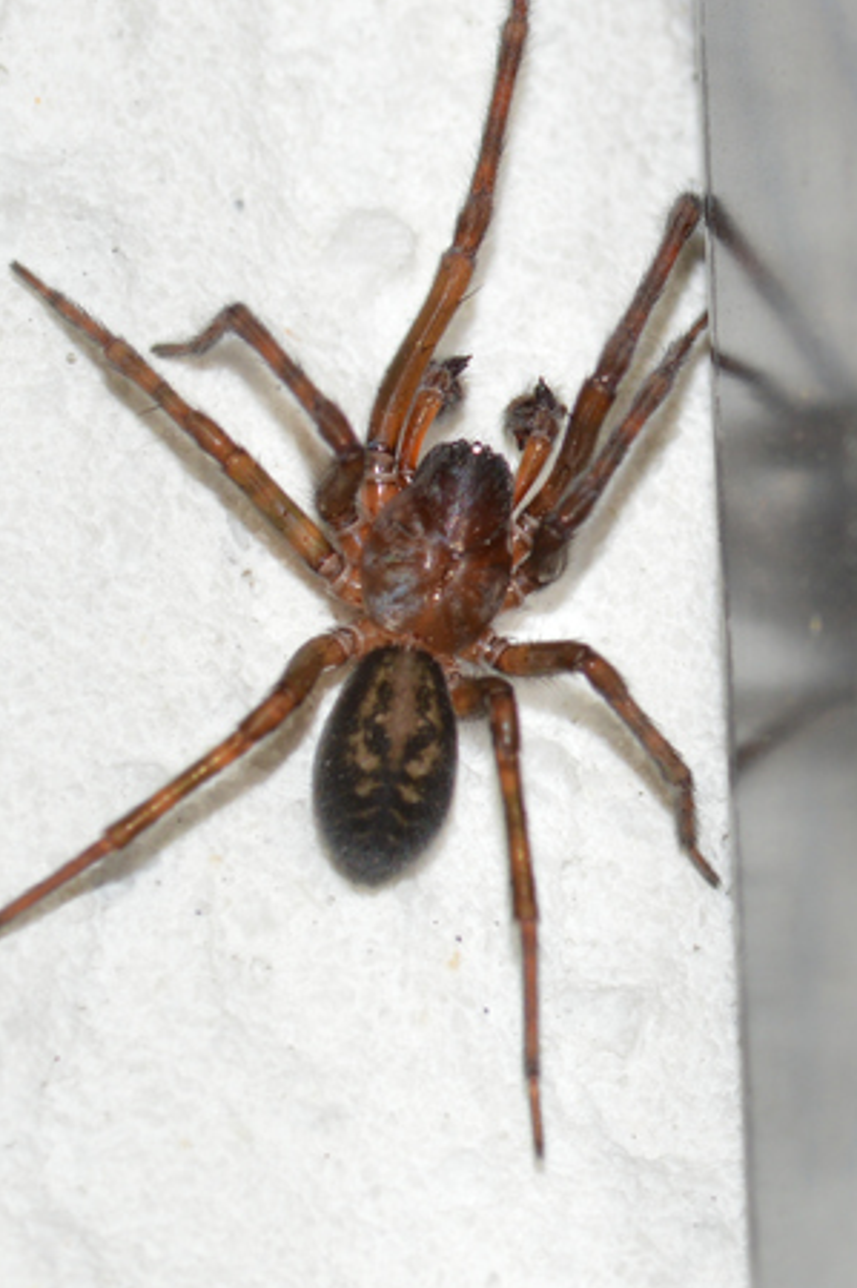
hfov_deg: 6.4
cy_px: 548
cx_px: 373
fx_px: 7647
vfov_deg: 9.6
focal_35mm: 214
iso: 200
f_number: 14
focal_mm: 100
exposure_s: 1/200
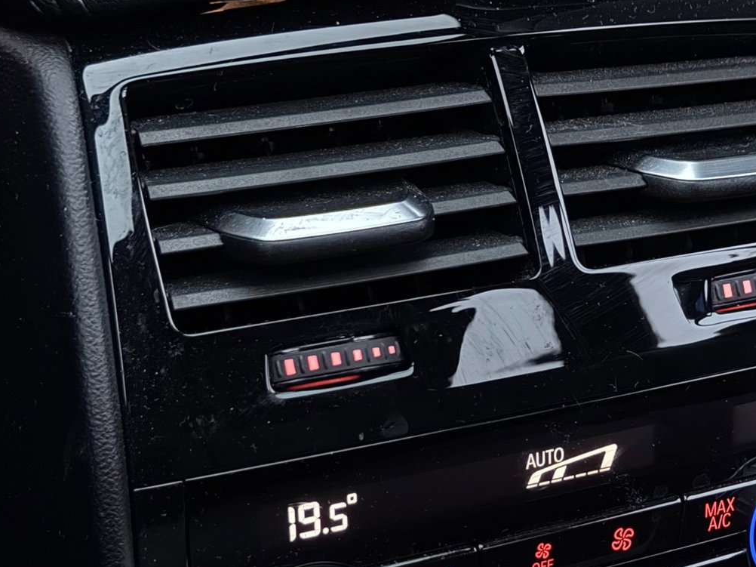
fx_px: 2009
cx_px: 607
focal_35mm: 92
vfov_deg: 15.8
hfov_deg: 21.1
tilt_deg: -31.2
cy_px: 529
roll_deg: -6.8
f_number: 1.78
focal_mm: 6.76
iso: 800
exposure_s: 1/13
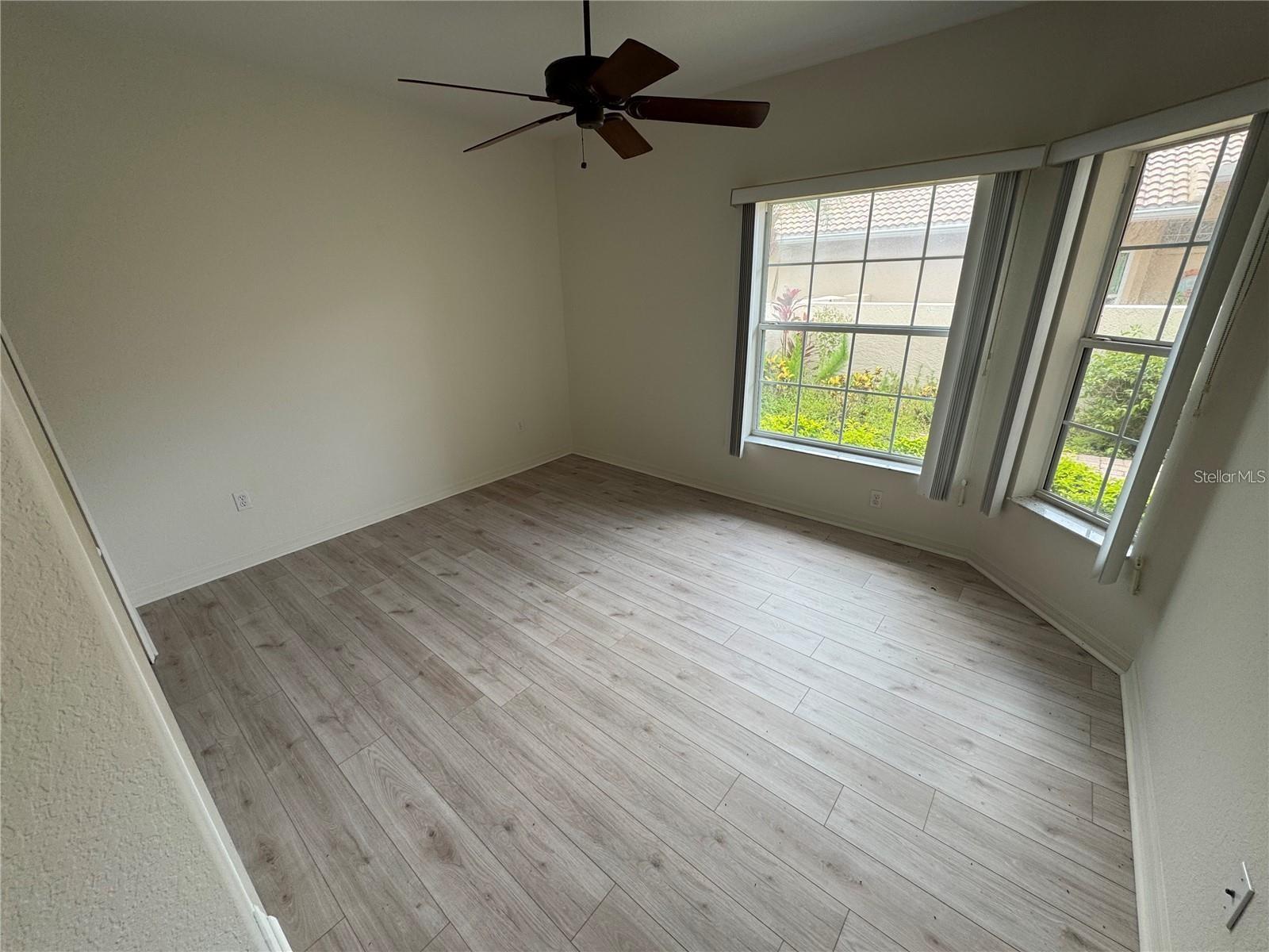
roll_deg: +1.3
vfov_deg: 85.7
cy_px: 476
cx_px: 634
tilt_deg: -21.2
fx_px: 513
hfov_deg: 102.1
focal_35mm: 14
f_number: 2.2
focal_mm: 2.22
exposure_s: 1/99
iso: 50
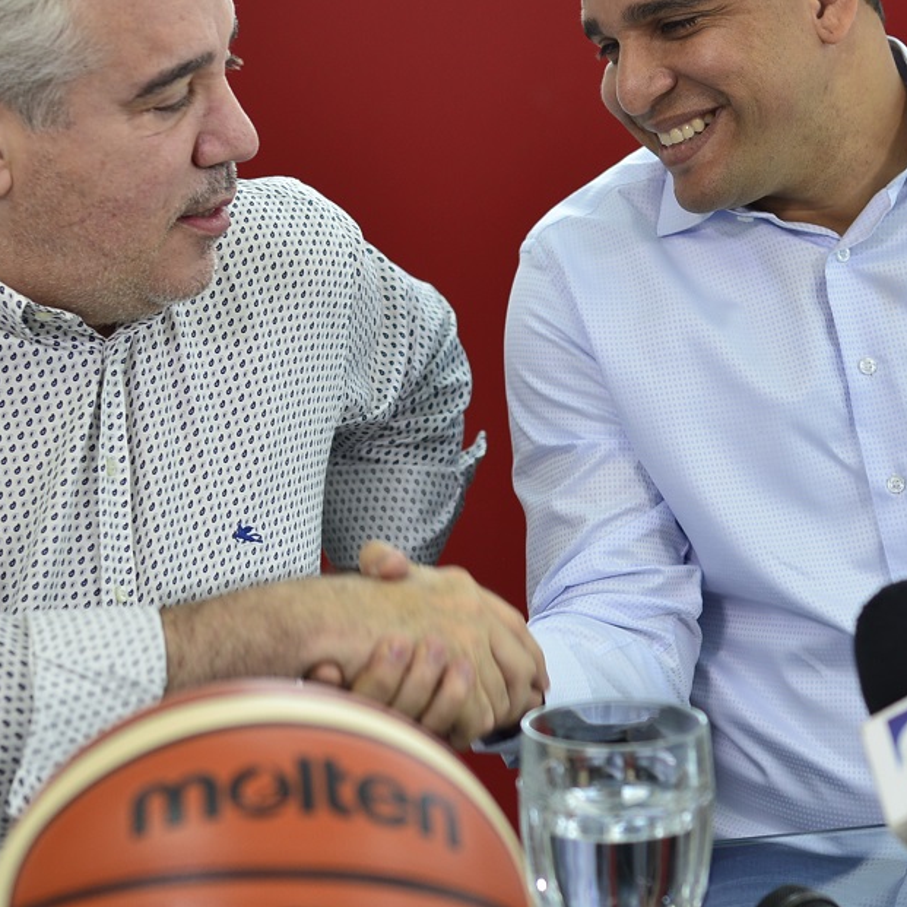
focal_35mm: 103
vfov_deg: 16.9
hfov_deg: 16.9
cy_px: 380
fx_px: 3053
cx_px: 500
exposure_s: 1/200
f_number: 2.8
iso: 320
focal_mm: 50
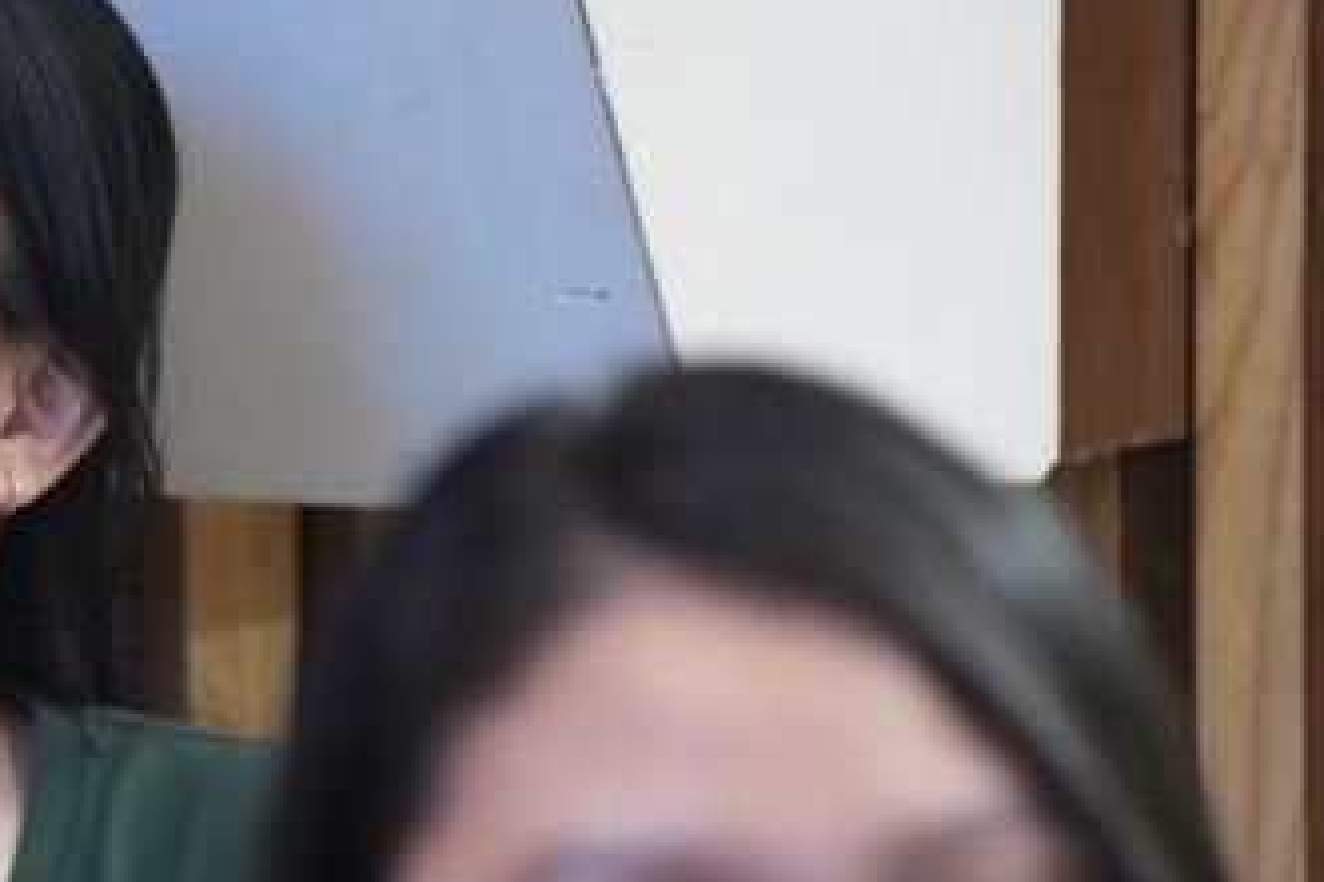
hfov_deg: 4.7
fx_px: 16210
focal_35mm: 441
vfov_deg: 3.1
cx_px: -433
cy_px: 874
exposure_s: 1/100
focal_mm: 150
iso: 3200
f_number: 2.8
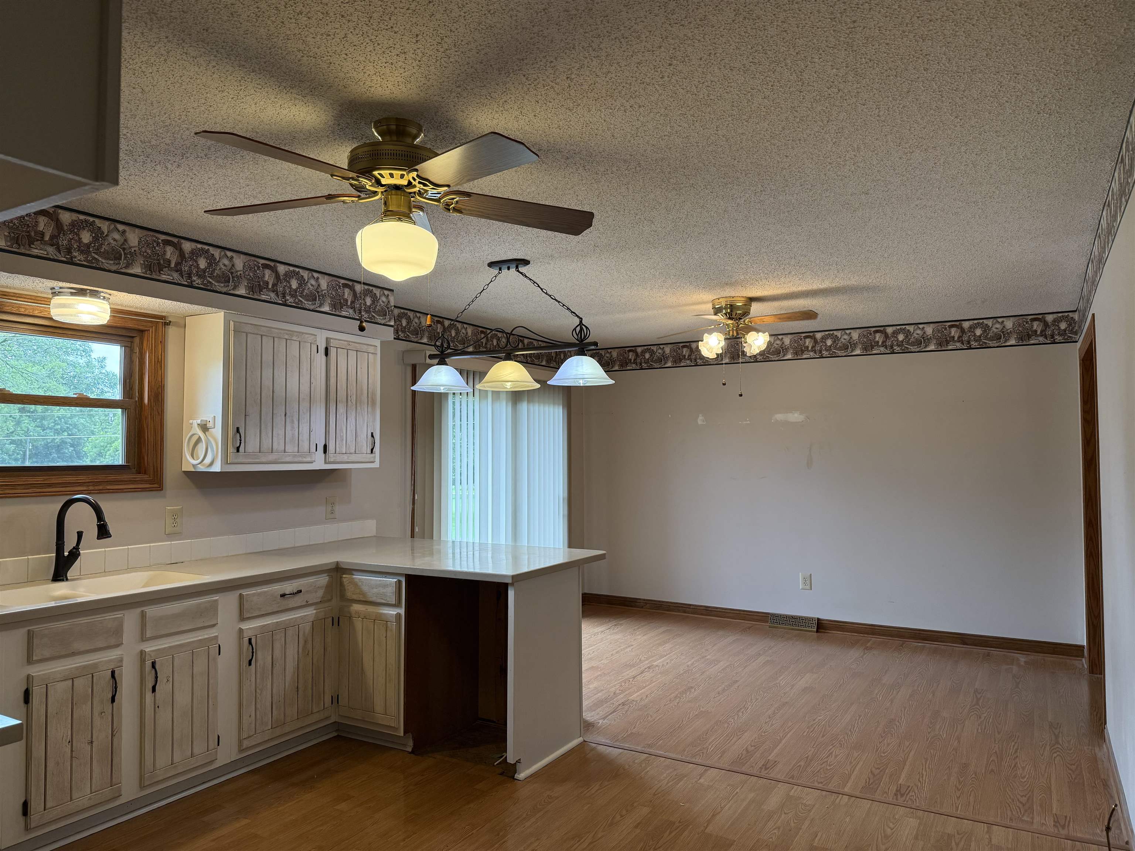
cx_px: 568
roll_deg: +0.3
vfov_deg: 56.8
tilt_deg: +3.0
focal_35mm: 24
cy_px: 426
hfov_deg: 71.6
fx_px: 787
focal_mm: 6.76
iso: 200
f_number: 1.78
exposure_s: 1/169
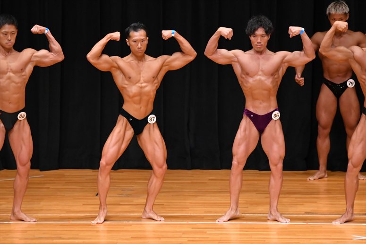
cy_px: 122
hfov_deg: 7.2
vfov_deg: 4.8
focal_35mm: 285
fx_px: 2896
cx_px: 183
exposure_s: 1/400
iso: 4000
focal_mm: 190
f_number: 5.6
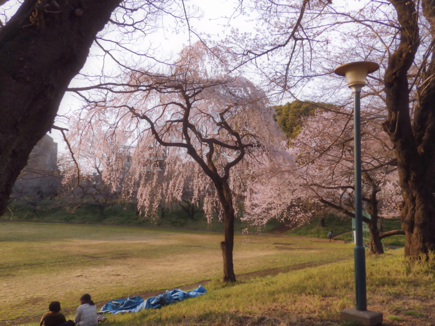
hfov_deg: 56.8
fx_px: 402
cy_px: 163
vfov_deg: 44.2
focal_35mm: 32
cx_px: 218
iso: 80
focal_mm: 5.7
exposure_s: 1/160
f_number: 4
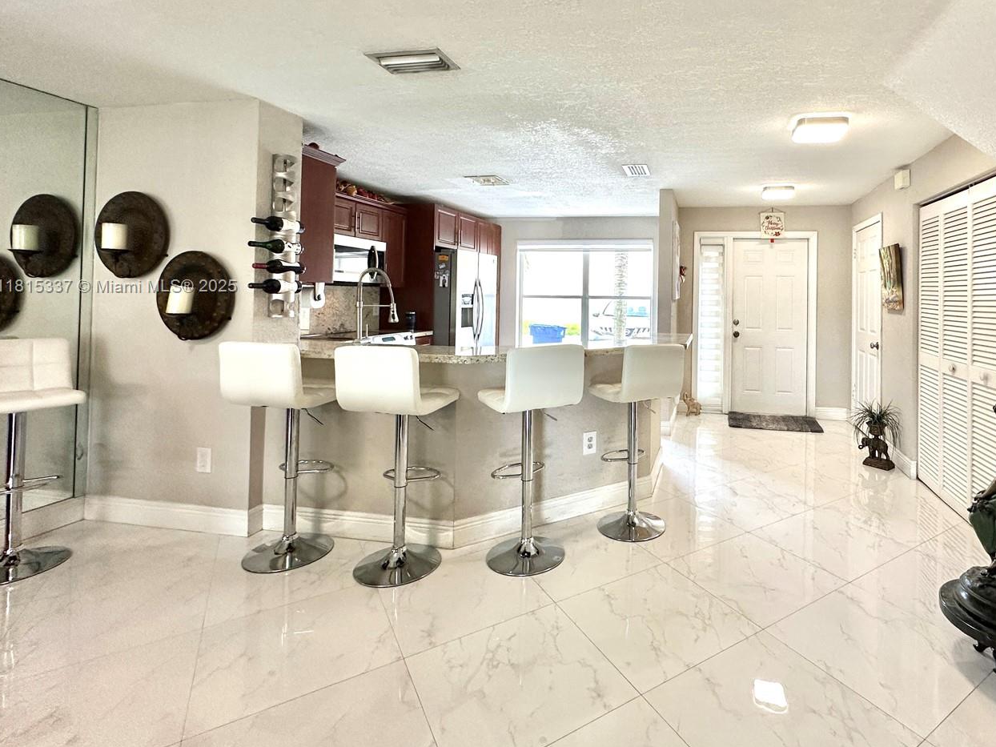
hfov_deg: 86.1
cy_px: 287
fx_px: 518
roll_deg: -1.0
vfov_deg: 70.6
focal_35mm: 18
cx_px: 621
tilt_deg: +1.7
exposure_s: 1/120
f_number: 2.2
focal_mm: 2.22
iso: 200
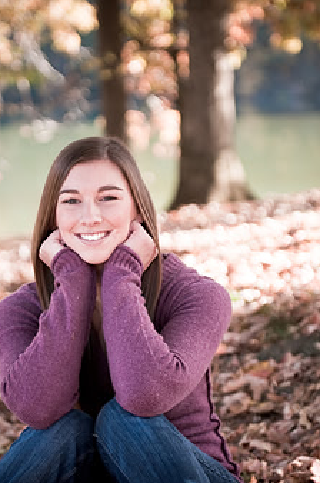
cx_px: 135
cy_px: 273
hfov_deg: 9.8
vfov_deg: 14.7
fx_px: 1874
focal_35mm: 140
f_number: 2.8
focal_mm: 70
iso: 100
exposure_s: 1/125
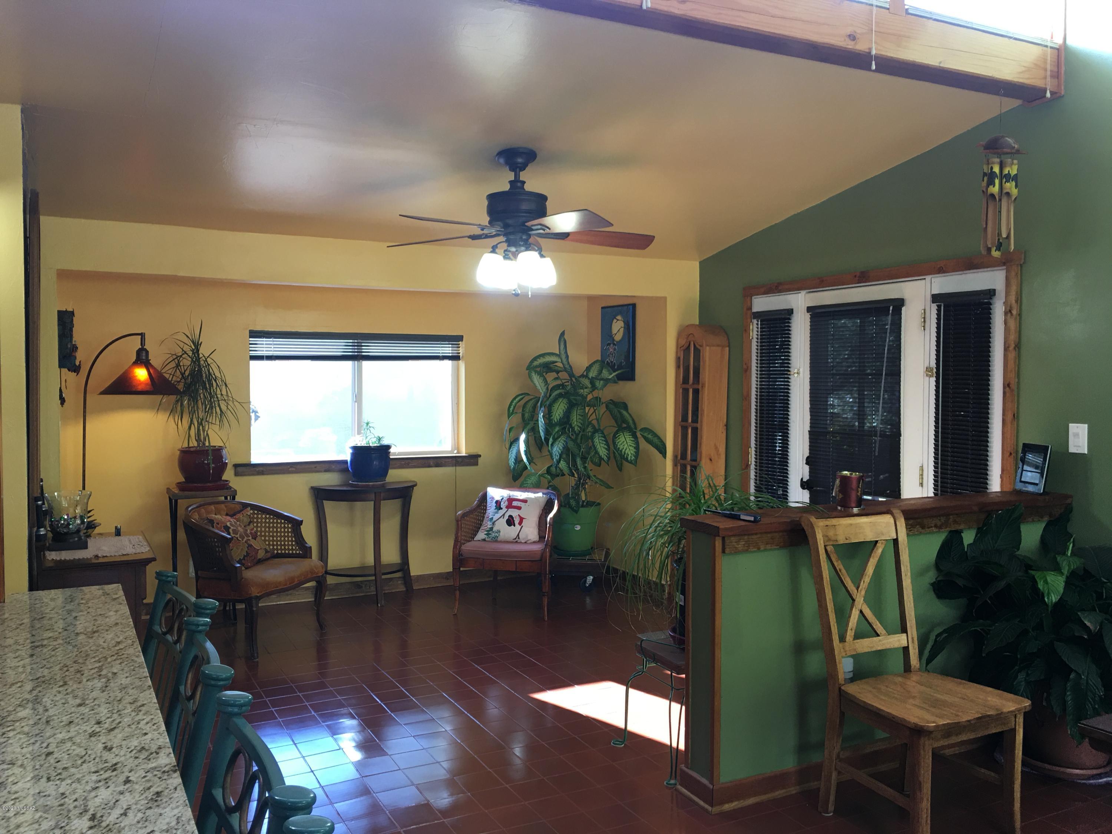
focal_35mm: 29
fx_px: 932
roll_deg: -0.9
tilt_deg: -0.9
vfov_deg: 48.2
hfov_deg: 61.7
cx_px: 556
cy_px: 417
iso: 25
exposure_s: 1/30
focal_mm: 4.15
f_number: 2.2
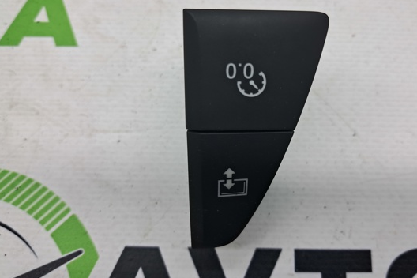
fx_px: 394
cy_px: 133
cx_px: 236
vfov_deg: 38.9
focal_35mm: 34
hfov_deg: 55.6
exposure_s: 1/50
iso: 50
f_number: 1.8
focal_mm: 4
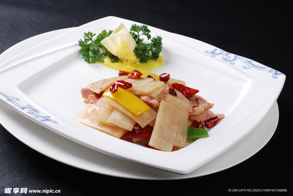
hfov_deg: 27.0
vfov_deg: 18.2
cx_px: 146
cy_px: 98
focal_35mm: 75
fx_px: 611
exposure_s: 1/160
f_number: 14
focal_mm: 50
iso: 100
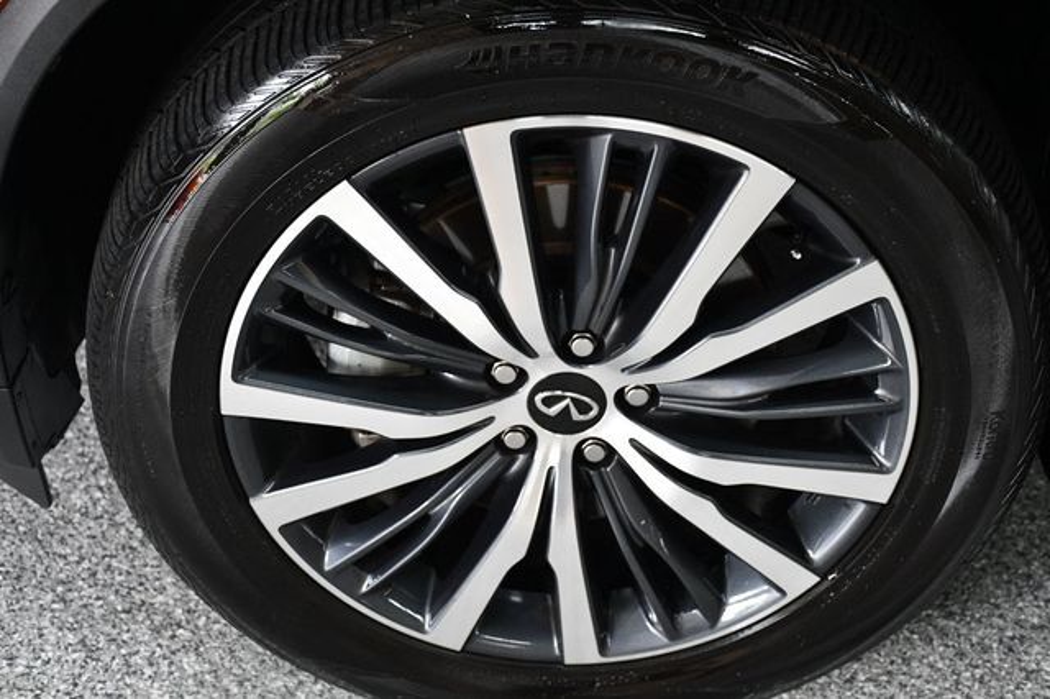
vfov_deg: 22.6
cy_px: 350
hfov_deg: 33.4
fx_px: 1749
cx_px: 525
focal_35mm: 60
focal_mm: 40
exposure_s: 1/125
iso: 1800
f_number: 4.5
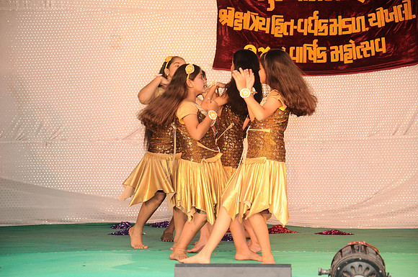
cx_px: 209
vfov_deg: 10.1
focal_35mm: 135
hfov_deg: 15.2
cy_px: 138
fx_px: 1565
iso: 640
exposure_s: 1/125
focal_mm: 90
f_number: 7.1
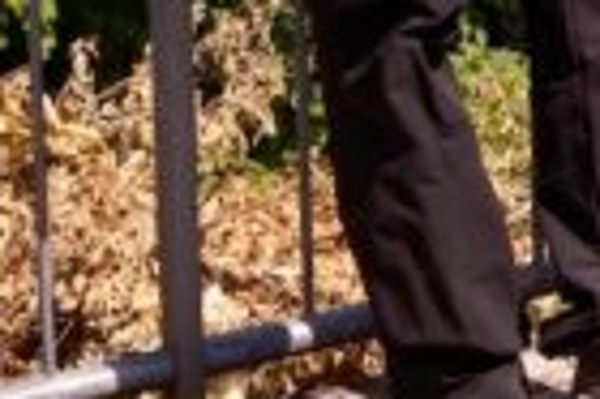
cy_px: -519
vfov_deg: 6.8
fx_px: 3196
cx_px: 1641
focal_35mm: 192
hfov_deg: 9.1
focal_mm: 23
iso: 250
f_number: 4
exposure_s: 1/1600
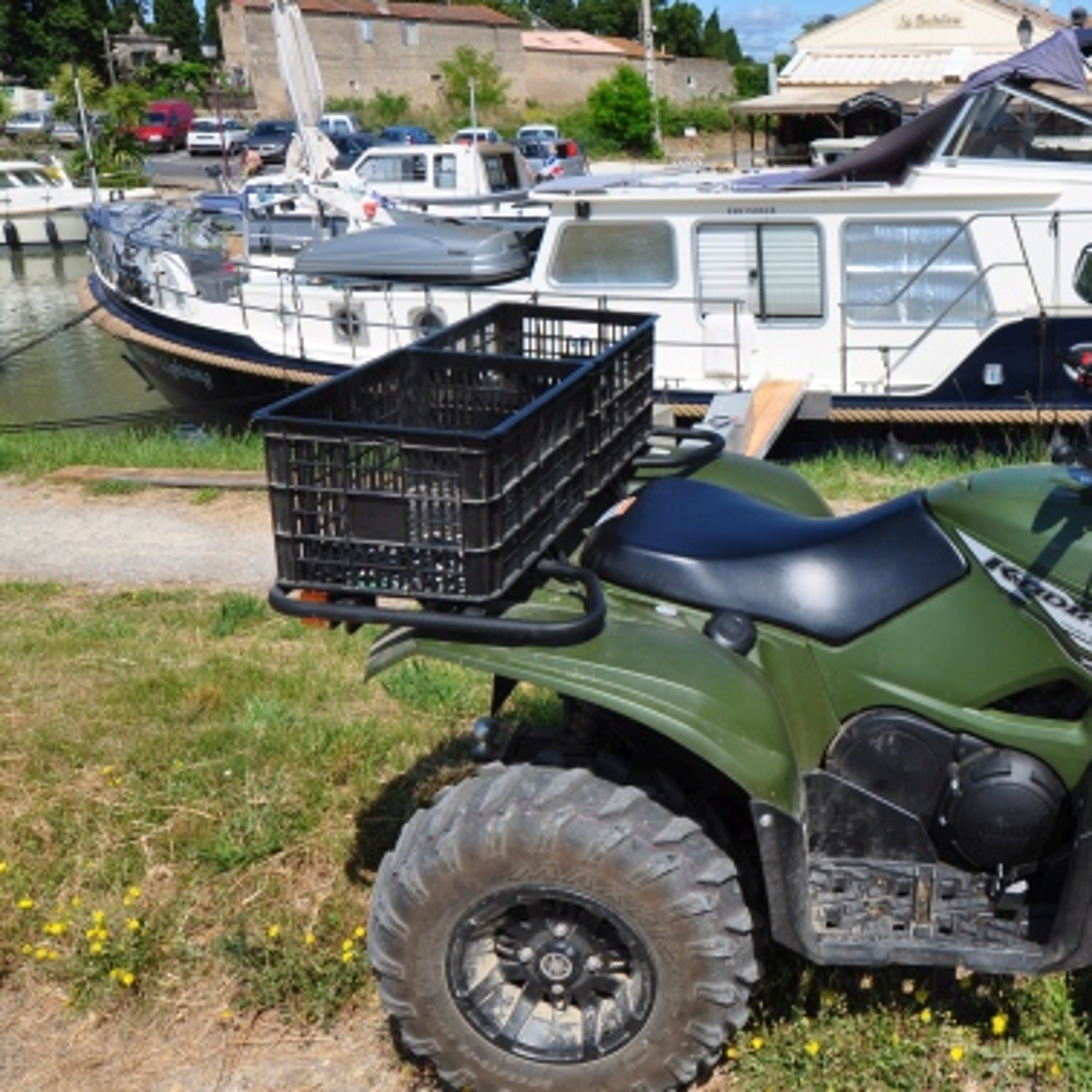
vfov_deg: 49.5
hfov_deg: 45.8
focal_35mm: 33
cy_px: 452
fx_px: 1178
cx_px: 950
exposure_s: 1/320
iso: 200
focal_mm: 14
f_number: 10
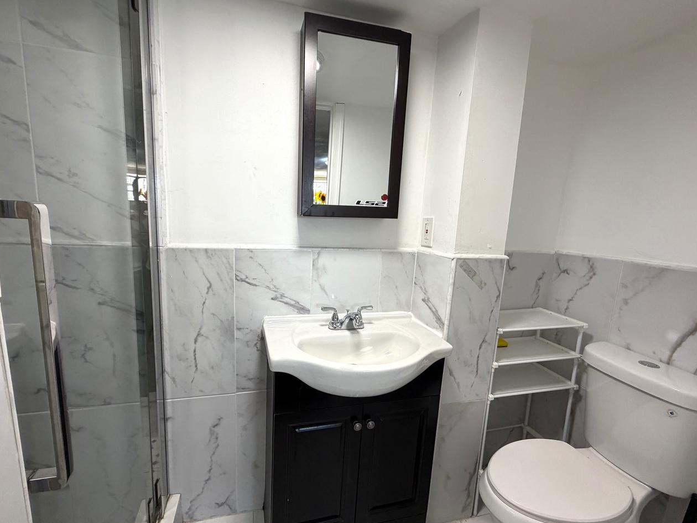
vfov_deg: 78.1
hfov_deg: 94.5
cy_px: 272
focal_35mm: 16
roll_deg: -2.0
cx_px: 336
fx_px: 322
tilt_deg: -12.0
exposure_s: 1/120
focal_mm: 2.22
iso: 250
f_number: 2.2
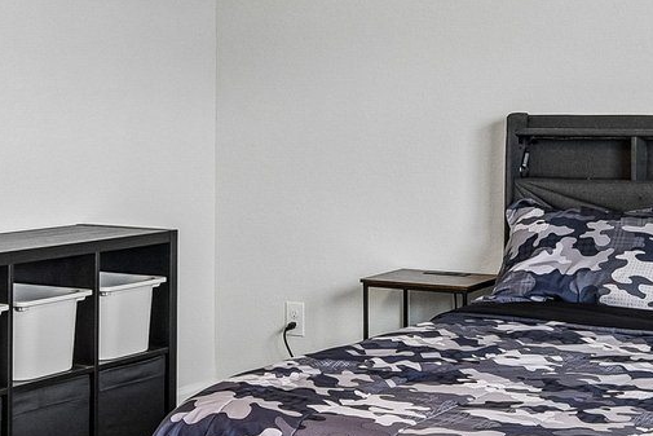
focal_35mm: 73
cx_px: 429
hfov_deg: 27.5
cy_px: 113
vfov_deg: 18.6
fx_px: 1324
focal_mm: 18
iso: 1000
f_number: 8
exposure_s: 1/20
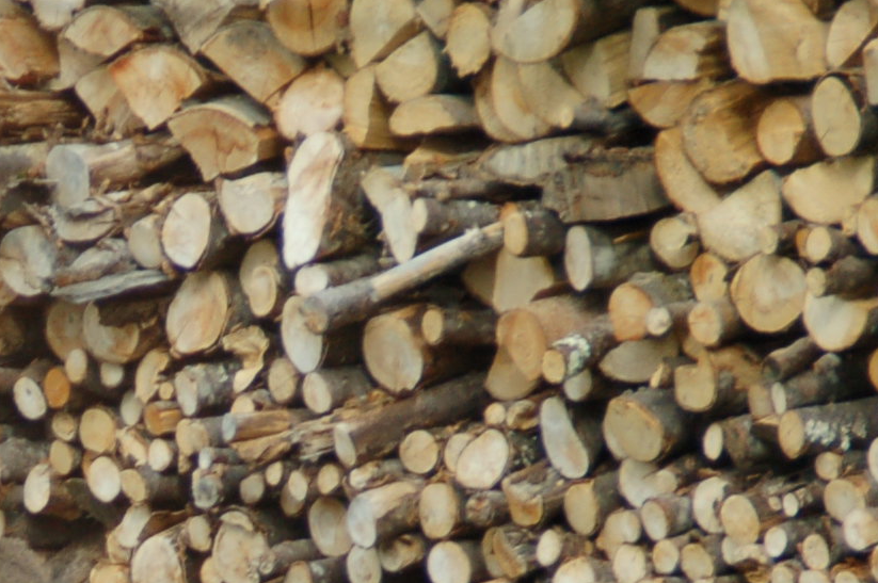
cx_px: -157
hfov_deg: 3.4
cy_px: 943
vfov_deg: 2.2
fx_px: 14960
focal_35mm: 614
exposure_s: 1/320
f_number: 6
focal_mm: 112
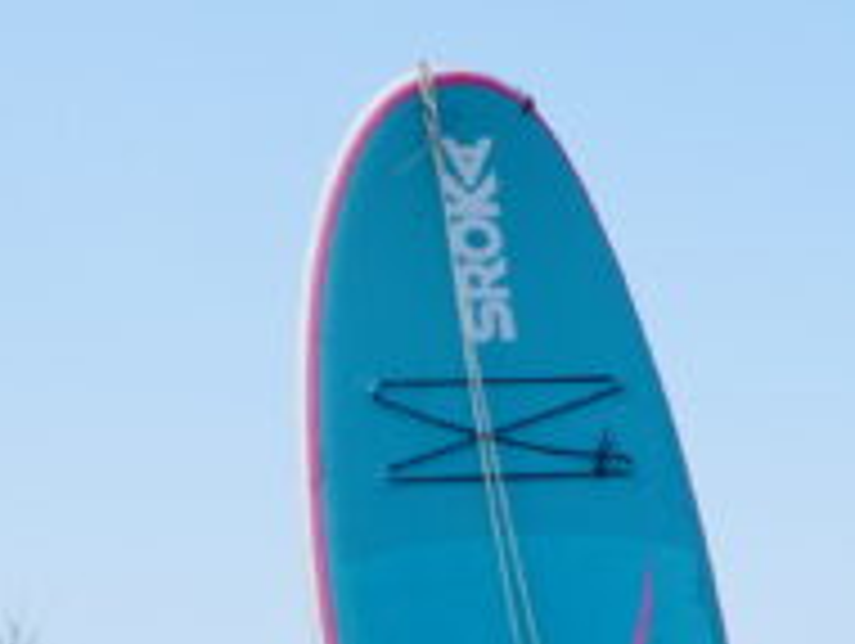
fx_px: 4526
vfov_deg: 8.0
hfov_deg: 10.4
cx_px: 1274
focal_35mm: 183
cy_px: 824
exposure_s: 1/320
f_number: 7.1
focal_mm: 17
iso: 200
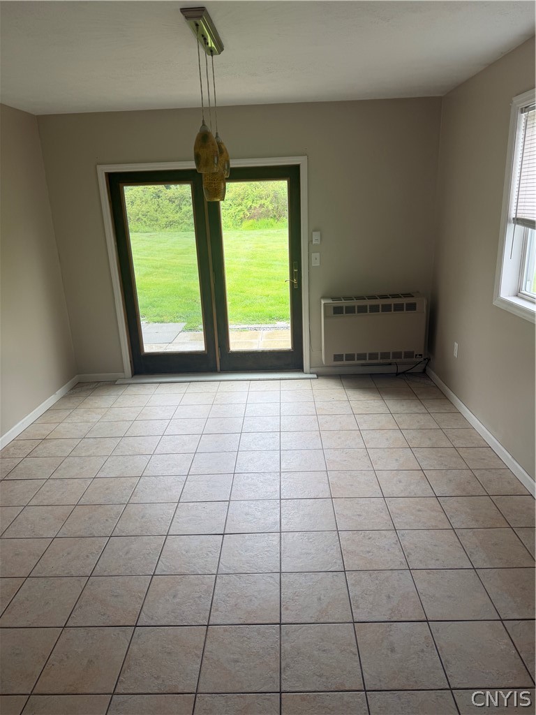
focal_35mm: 24
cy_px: 358
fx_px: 495
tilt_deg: -17.7
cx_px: 268
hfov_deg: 56.8
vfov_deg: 71.6
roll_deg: +2.4
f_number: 1.78
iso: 50
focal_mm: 6.76
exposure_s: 1/121
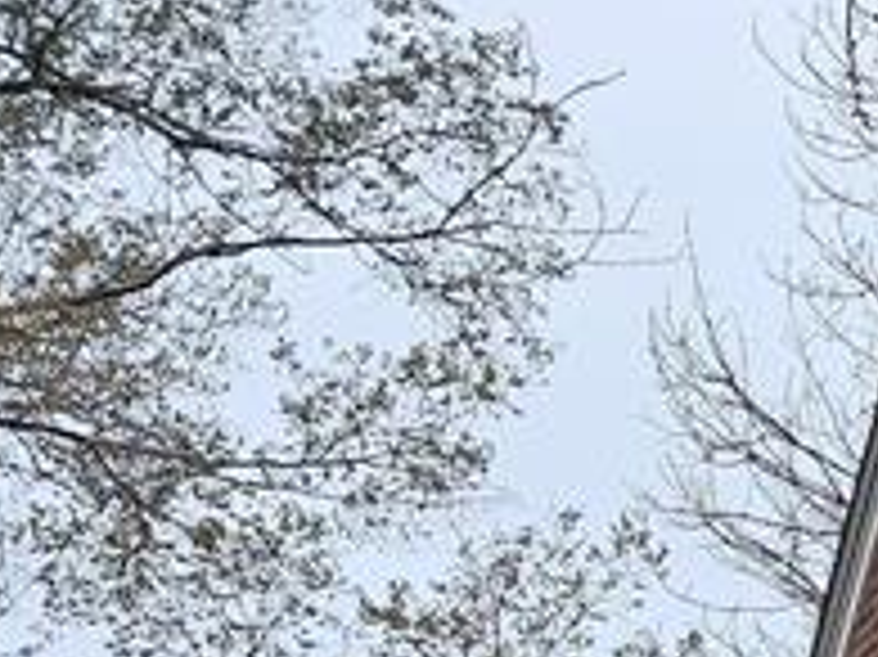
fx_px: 3067
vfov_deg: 11.0
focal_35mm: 121
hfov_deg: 13.5
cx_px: 1851
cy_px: 1350
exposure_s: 1/120
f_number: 1.7
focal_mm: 6.3
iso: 125
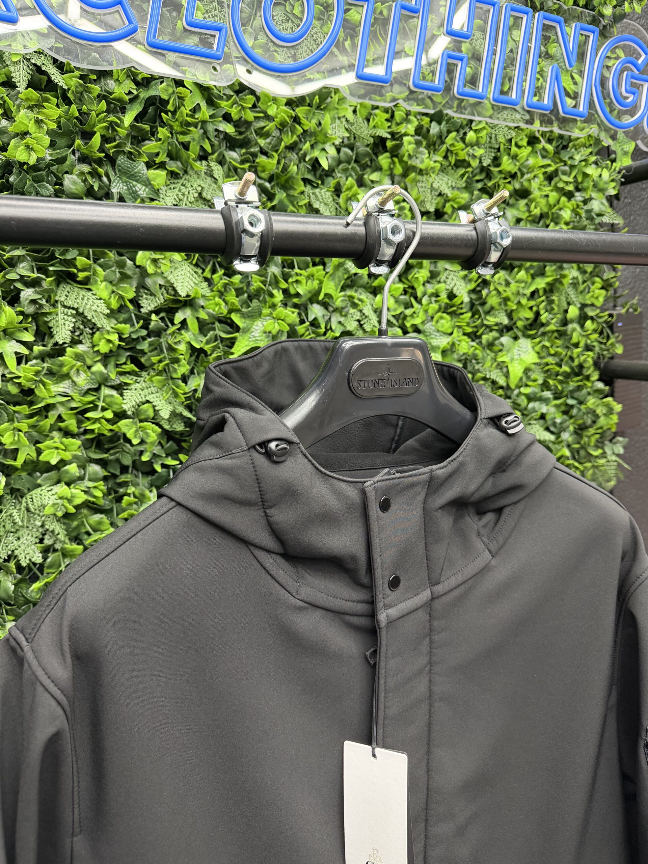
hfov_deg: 56.8
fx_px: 599
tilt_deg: -9.4
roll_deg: +0.1
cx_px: 324
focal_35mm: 24
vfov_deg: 71.6
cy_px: 432
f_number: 1.78
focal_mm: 6.76
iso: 400
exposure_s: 1/50
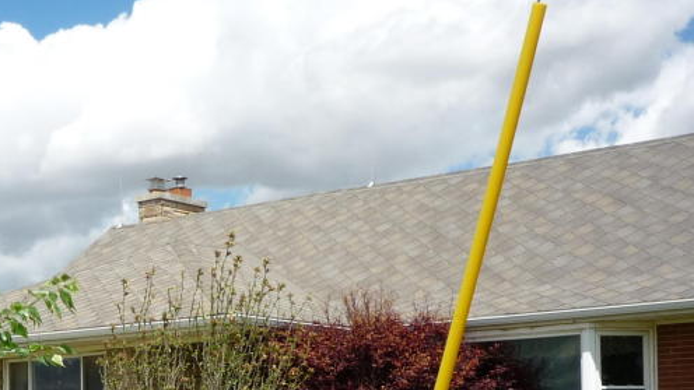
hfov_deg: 28.8
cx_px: 157
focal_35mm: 72
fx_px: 1325
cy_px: 446
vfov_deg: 16.2
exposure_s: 1/400
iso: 100
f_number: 5.6
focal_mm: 5.2
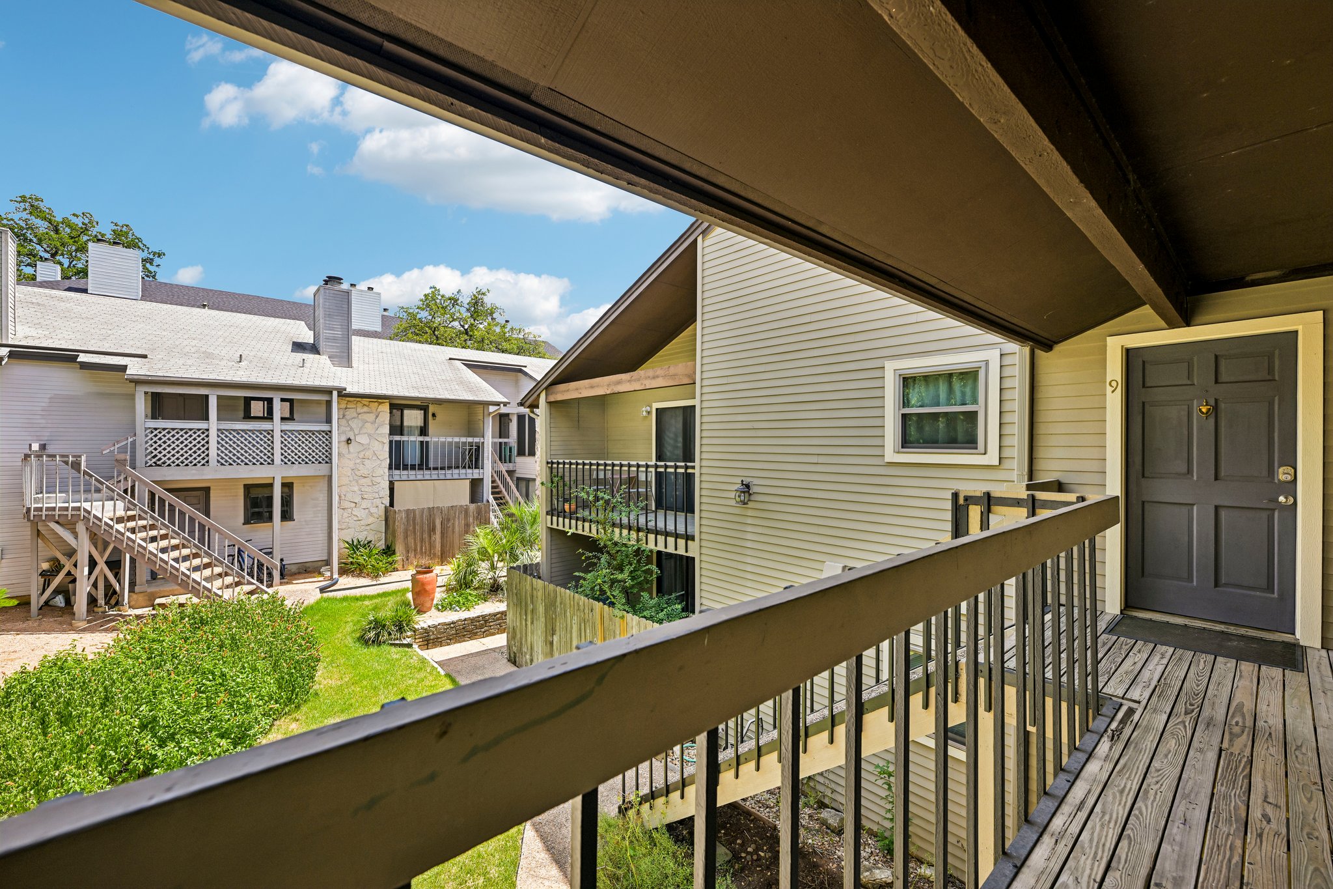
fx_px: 555
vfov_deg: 77.3
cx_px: 666
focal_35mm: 15
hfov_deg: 100.4
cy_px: 444
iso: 100
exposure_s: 1/125
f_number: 5.6
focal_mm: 15
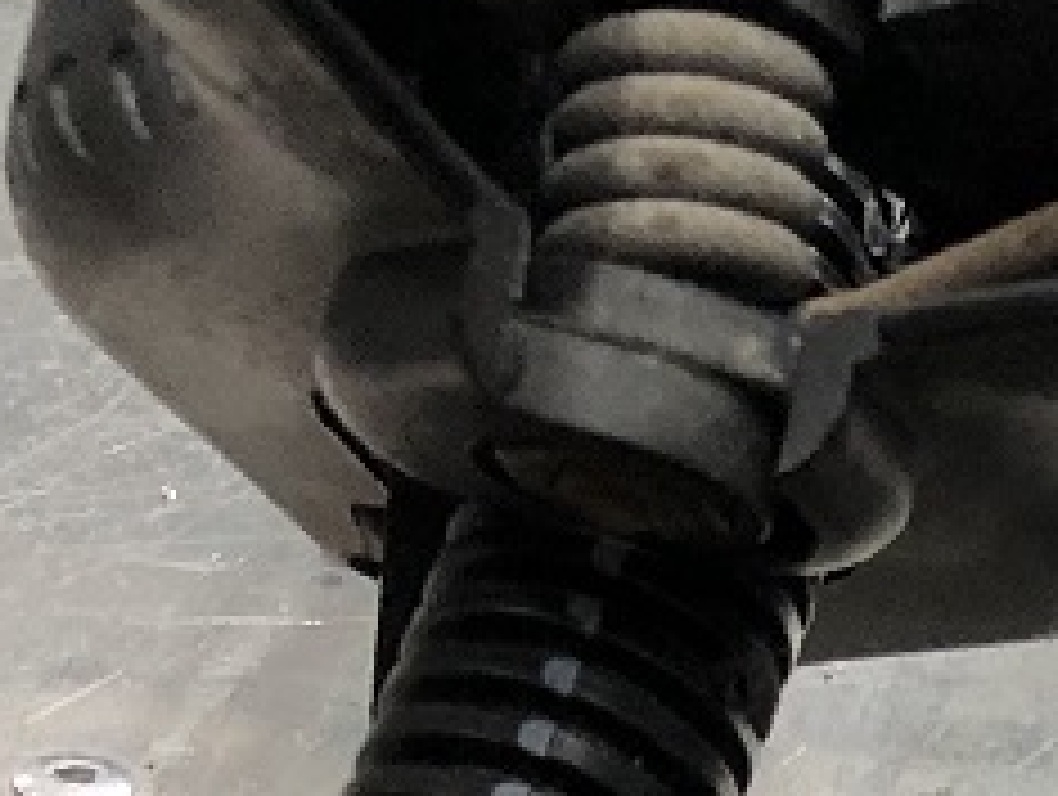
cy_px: 1974
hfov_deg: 11.9
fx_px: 4408
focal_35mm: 144
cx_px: 2233
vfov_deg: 9.2
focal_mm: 3.99
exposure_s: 1/15
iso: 50
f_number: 1.8
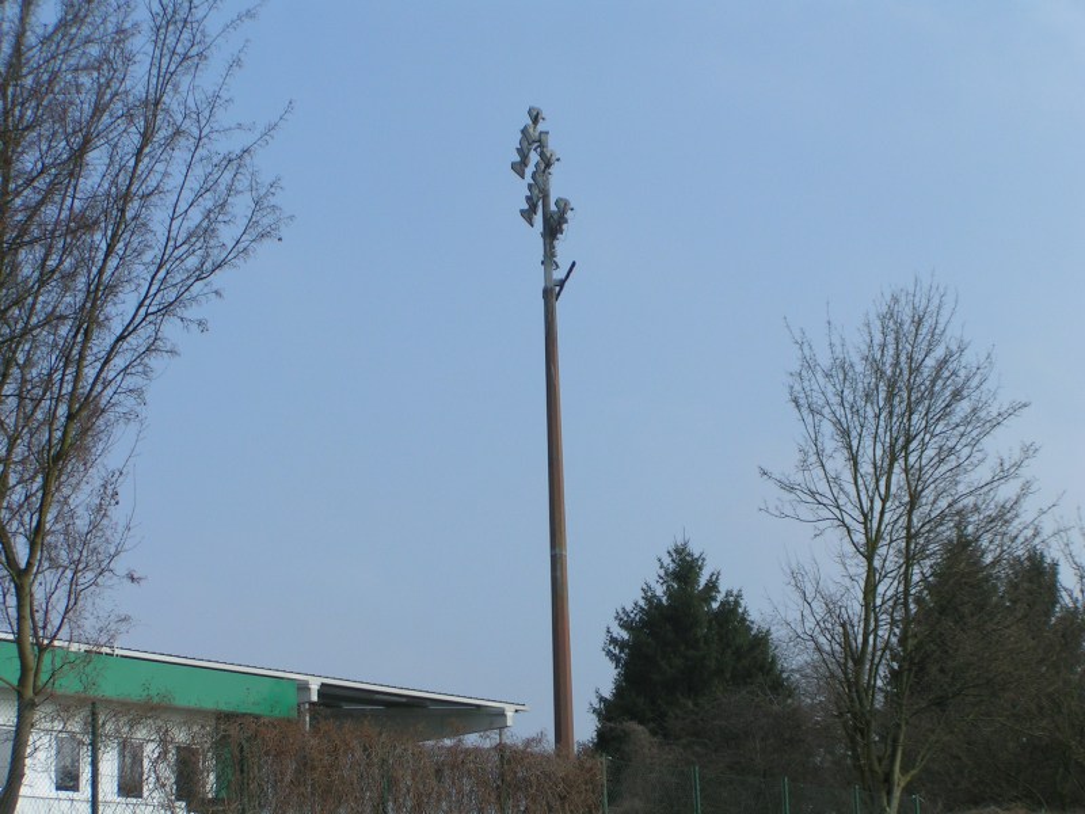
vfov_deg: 18.7
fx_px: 2476
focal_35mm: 79
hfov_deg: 24.7
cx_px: 542
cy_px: 407
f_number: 3.5
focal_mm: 12.1
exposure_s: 1/1000
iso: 50
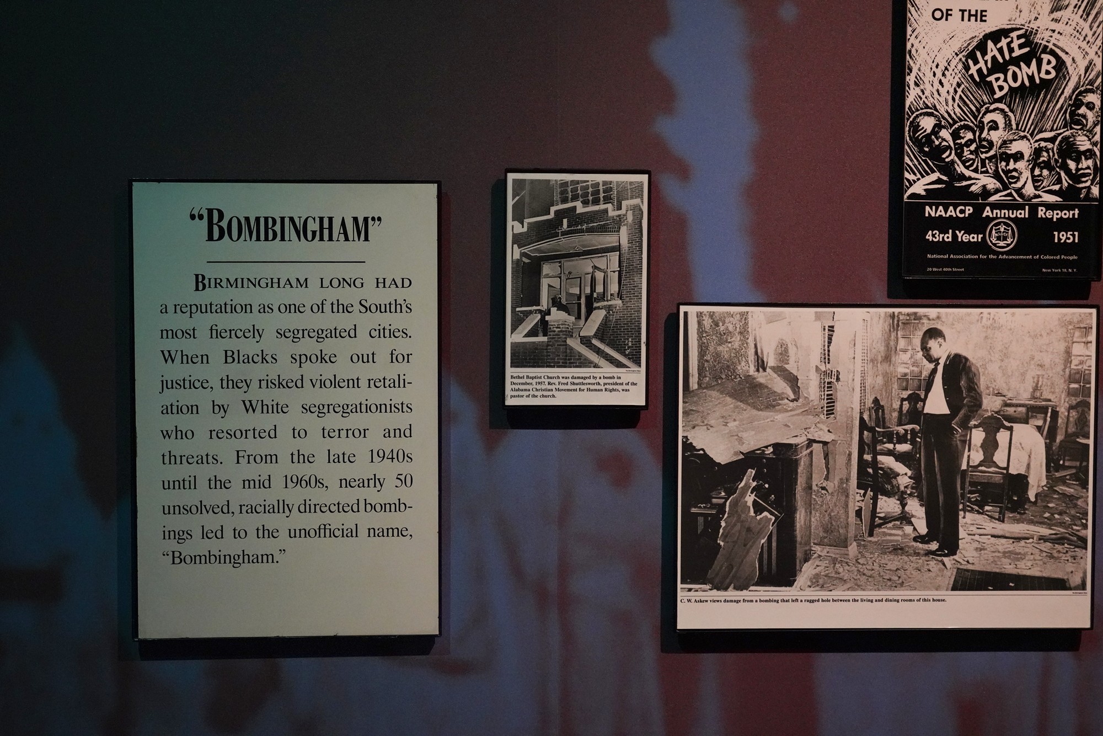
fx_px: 1655
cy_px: 368
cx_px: 552
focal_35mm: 54
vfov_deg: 25.1
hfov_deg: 36.9
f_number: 5.6
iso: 8000
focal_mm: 54
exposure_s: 1/100
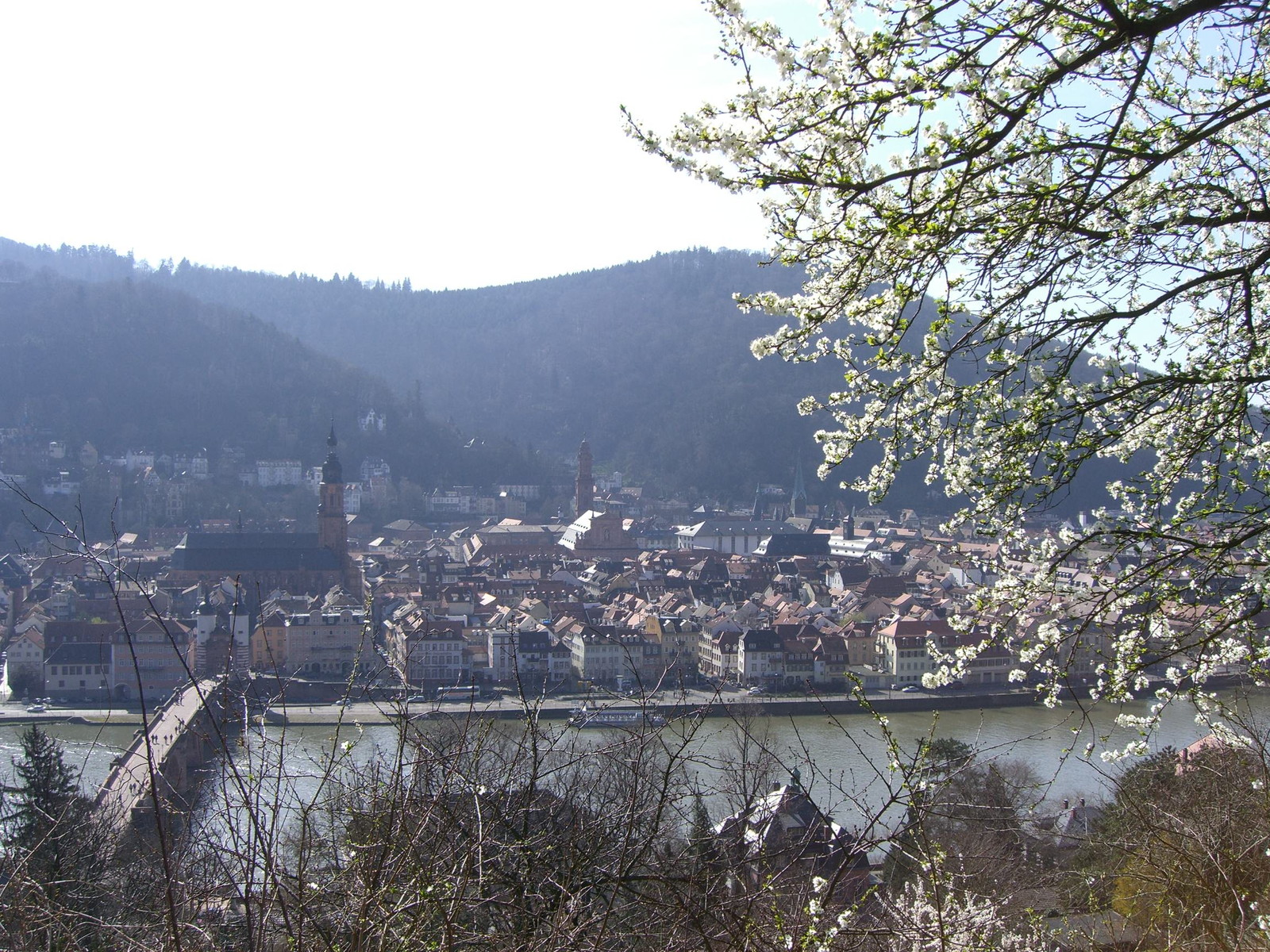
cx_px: 635
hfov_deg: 49.0
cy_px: 476
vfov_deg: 37.7
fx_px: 1394
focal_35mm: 38
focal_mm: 7.9
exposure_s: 1/640
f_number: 4
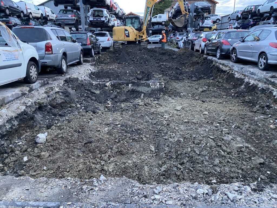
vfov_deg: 53.1
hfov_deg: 67.3
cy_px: 104
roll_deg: +0.1
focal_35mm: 26
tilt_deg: -18.3
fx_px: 208
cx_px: 138
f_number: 1.8
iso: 500
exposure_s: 1/60
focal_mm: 4.25
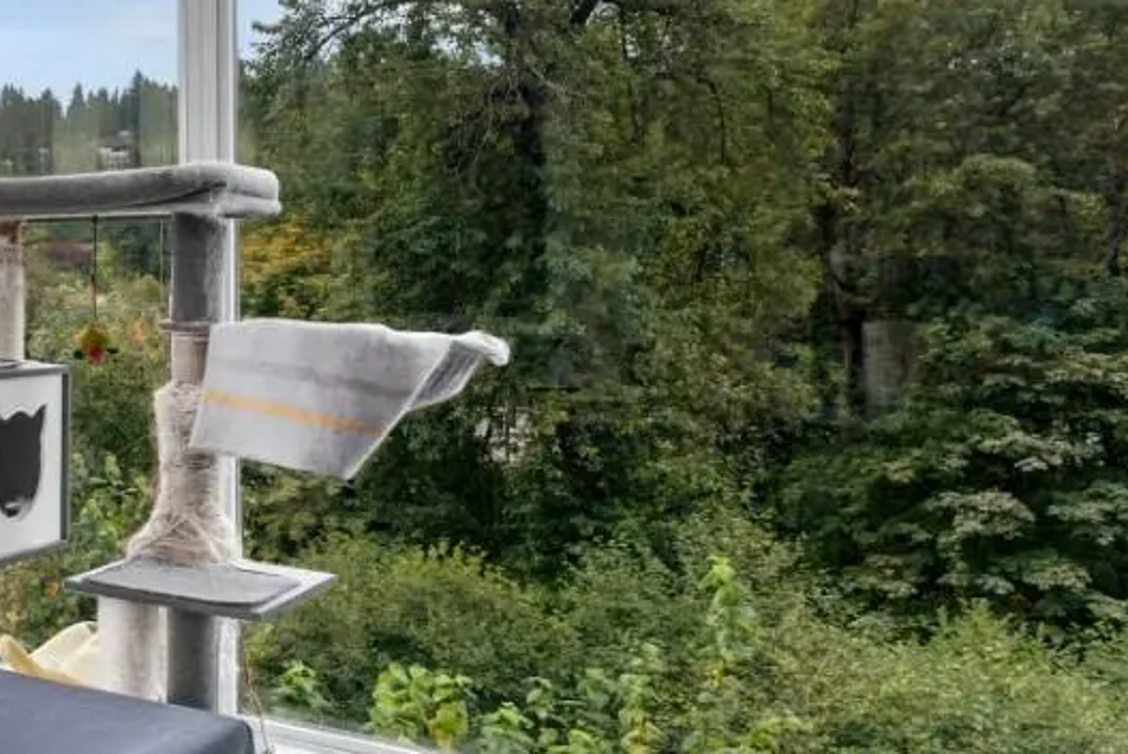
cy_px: 257
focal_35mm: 43
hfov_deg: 28.2
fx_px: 1348
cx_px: -591
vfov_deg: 31.0
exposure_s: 1/125
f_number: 8
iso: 400
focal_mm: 14
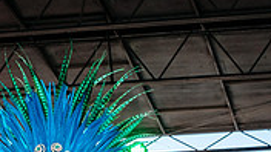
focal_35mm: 200
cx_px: 95
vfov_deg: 6.0
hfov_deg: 10.8
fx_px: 1437
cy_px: 261
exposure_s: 1/2000
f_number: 2.8
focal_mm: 33.2
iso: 200
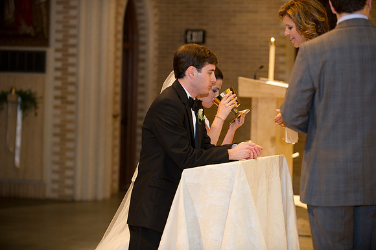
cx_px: 188
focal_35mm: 116
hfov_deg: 17.7
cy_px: 125
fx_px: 1211
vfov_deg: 11.8
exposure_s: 1/80
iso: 1600
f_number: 2.8
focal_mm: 116
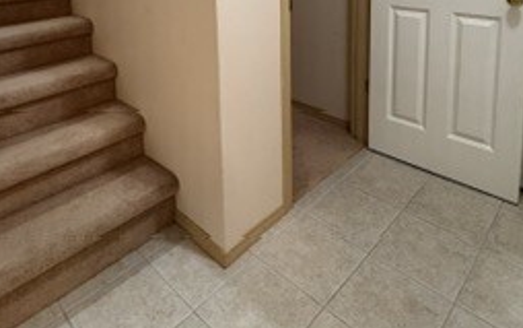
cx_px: 245
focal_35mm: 28
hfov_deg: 66.4
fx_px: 399
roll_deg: +1.3
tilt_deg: -8.3
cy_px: -12
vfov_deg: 38.6
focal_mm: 2.22
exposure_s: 1/60
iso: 640
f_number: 2.2
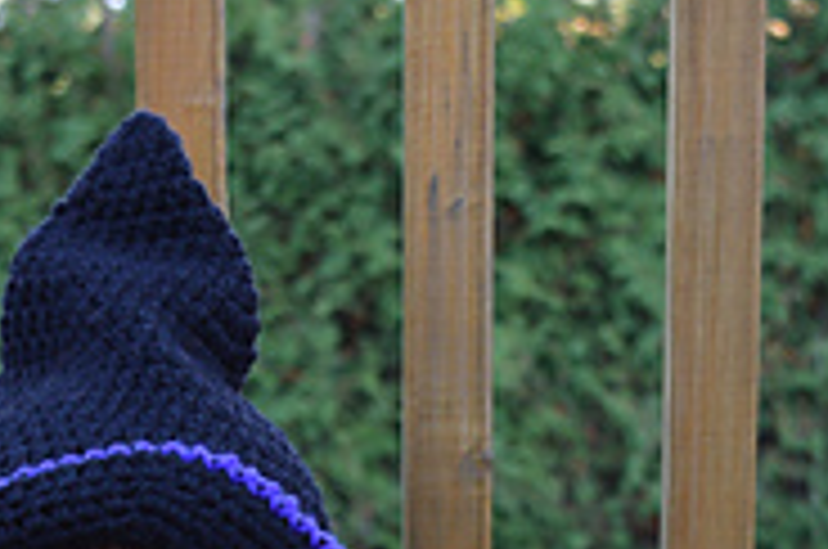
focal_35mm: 131
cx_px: 207
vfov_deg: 10.2
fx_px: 3002
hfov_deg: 15.6
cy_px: 702
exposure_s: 1/125
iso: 250
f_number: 4
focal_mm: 25
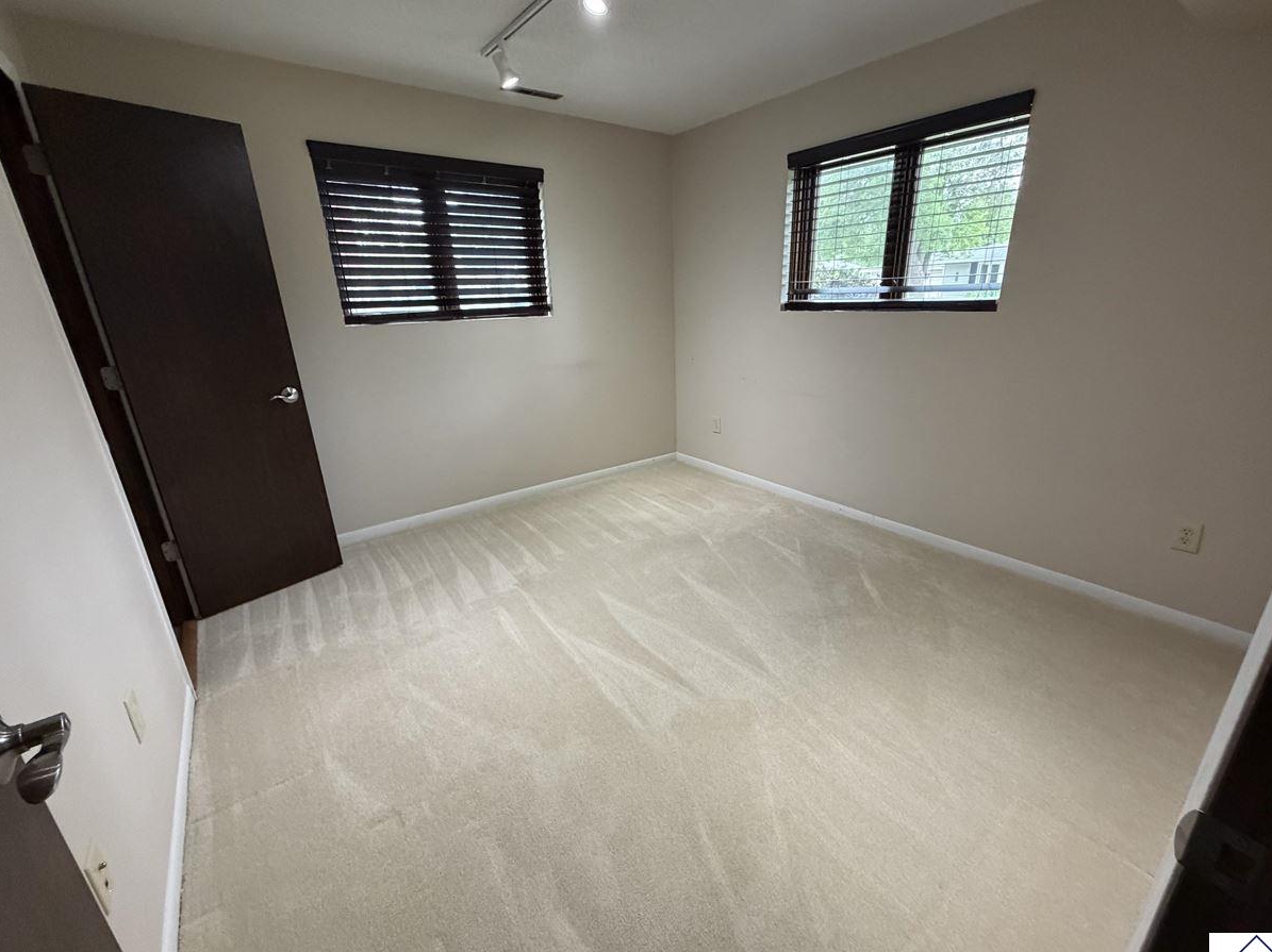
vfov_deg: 81.7
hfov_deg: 98.2
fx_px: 551
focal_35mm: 15
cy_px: 476
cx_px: 661
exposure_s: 1/60
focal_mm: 2.22
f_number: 2.2
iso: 500
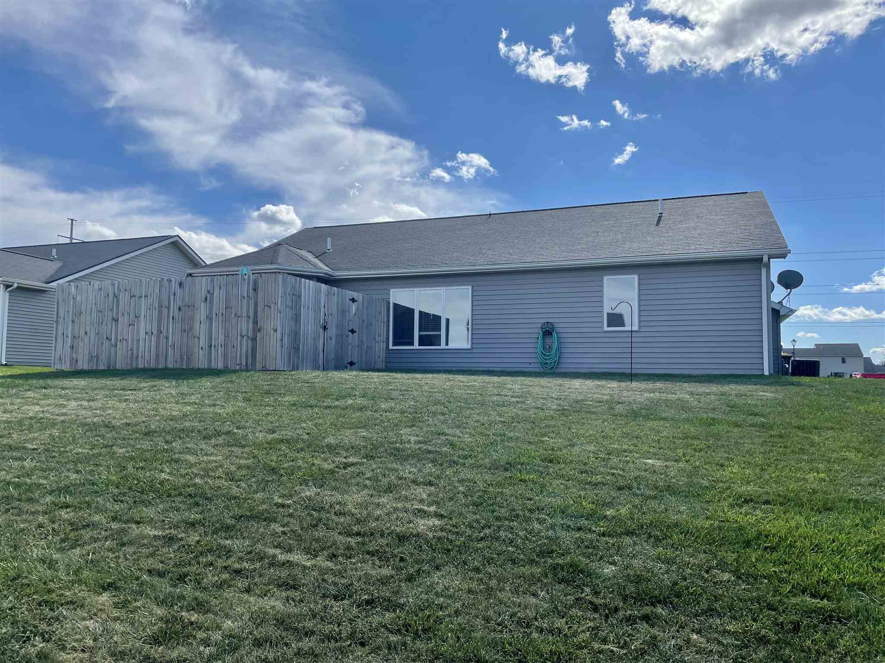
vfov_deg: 53.1
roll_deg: -0.6
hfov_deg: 67.3
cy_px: 332
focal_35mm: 26
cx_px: 442
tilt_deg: +4.5
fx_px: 665
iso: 32
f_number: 1.6
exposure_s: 1/4831
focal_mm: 4.2
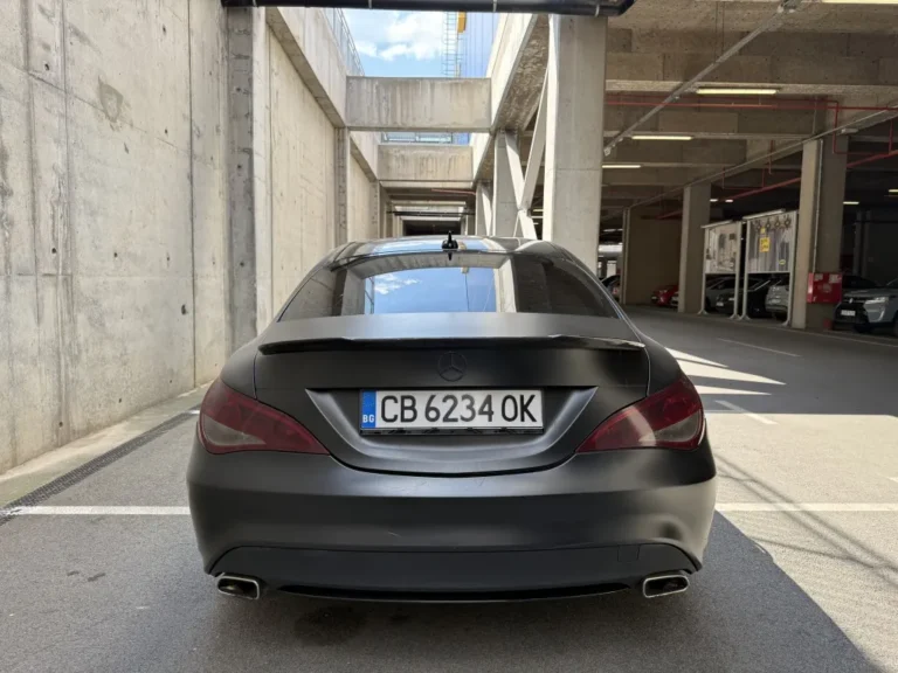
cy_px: 336
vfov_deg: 56.8
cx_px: 449
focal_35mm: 24
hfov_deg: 71.6
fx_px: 623
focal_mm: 6.76
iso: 100
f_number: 1.78
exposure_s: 1/504
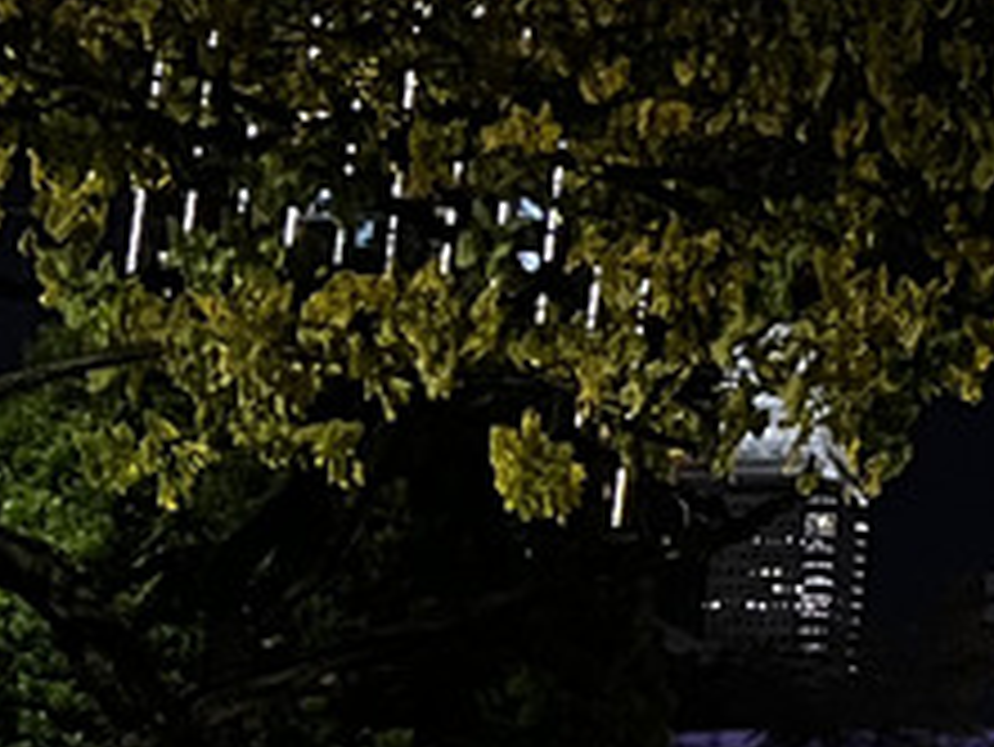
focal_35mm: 141
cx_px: 2105
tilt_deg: +14.3
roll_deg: +0.7
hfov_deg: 12.1
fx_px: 4051
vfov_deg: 10.5
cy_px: 158
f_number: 1.5
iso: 500
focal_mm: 5.7
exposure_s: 1/33
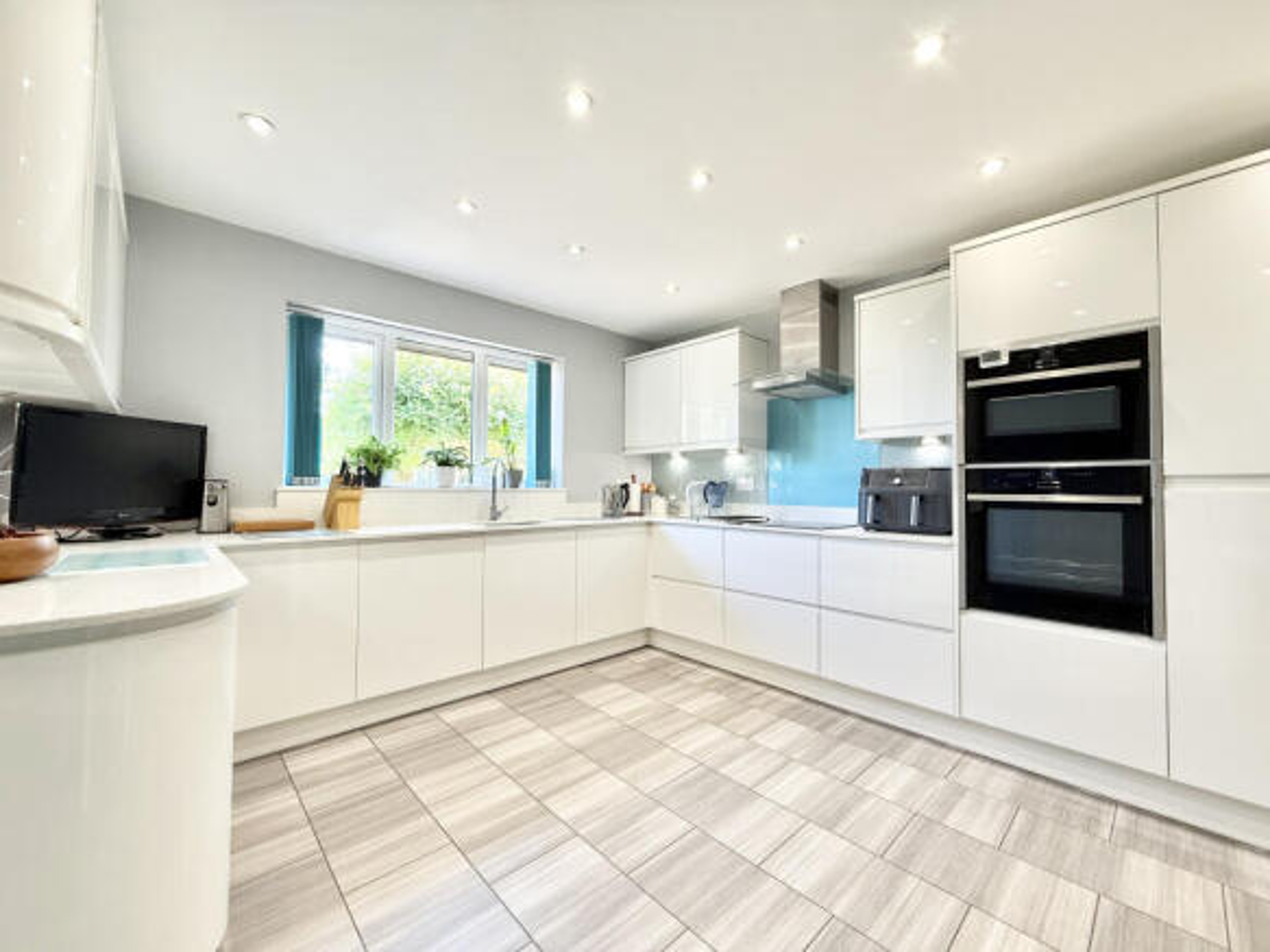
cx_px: 635
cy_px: 476
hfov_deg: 102.1
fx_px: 514
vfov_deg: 85.7
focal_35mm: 14
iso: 100
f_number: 2.2
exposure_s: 1/100
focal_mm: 2.22
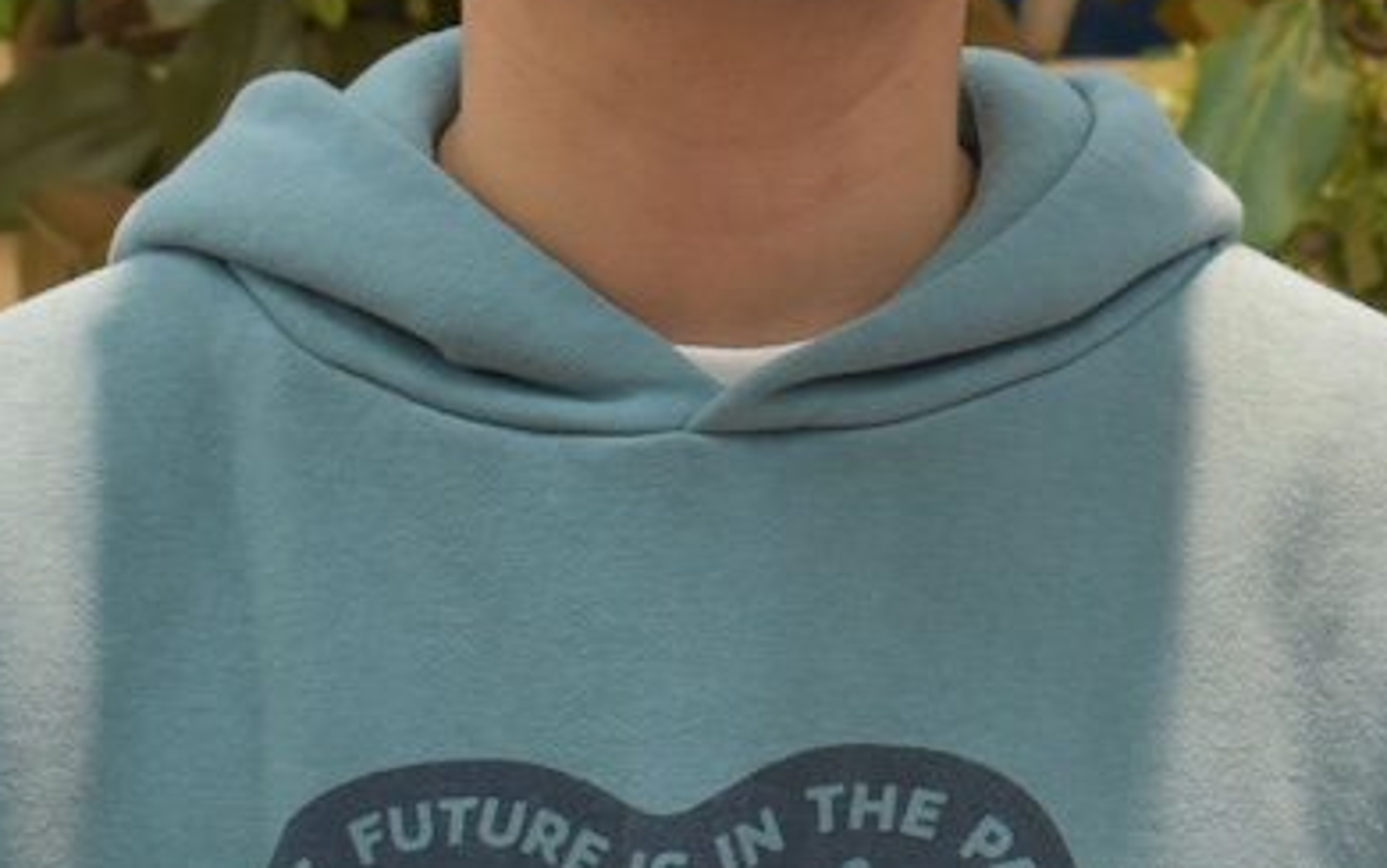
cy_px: 132
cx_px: 1803
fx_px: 5785
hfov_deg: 13.2
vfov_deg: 8.6
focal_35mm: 153
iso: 400
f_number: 4
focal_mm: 26
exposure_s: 1/60
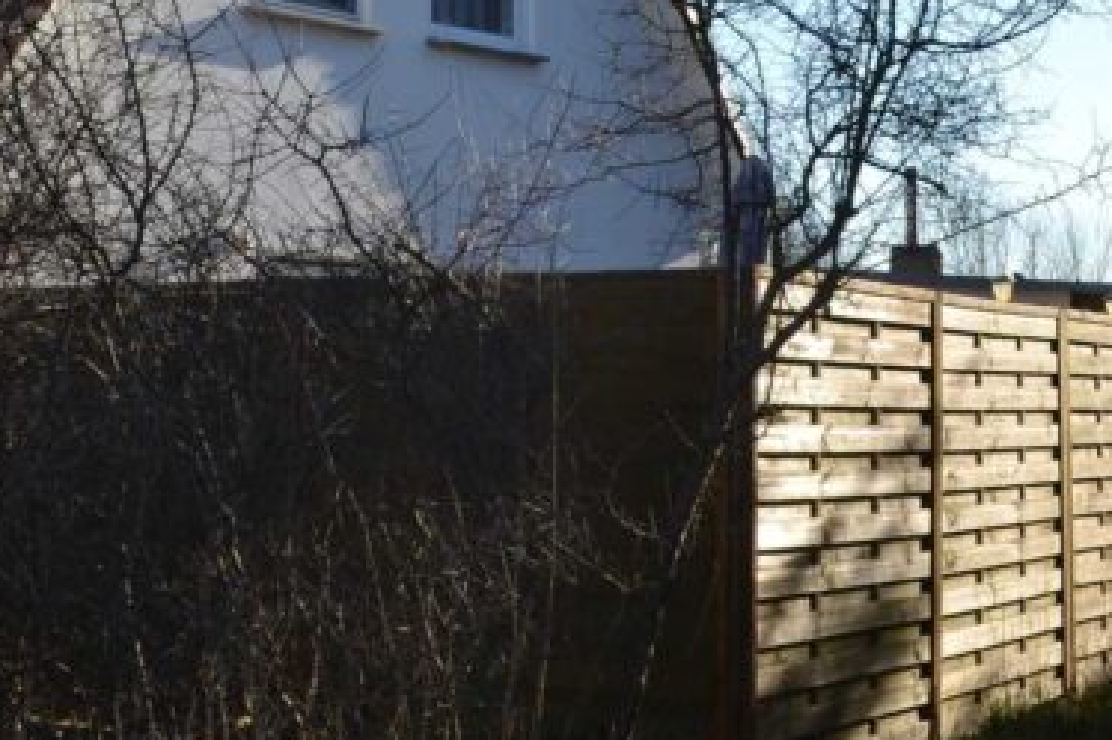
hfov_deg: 27.2
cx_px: 360
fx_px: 2285
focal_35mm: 74
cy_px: -108
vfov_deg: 17.7
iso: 100
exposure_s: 1/200
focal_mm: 18
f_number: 6.3
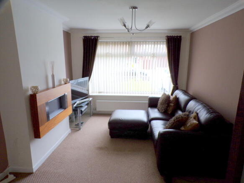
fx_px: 169
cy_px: 92
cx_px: 122
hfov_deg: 71.6
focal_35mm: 24
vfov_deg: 56.8
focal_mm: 4.3
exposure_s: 1/34
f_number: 4.3
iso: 99
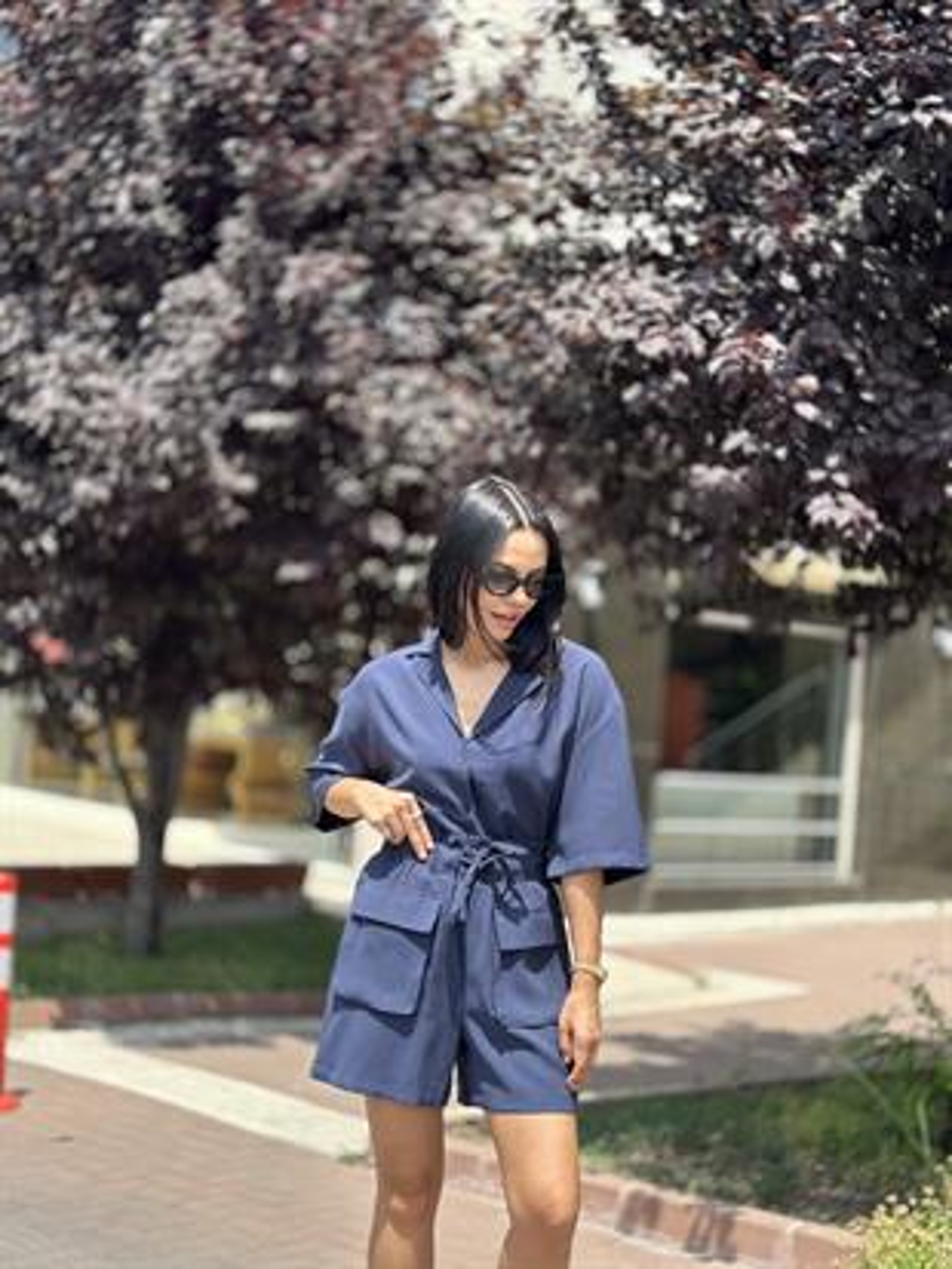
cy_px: 634
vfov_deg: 39.6
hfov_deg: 30.3
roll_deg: -5.1
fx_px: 1759
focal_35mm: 48
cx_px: 476
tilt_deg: +0.6
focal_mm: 6.86
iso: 80
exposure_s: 1/2070
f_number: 1.78
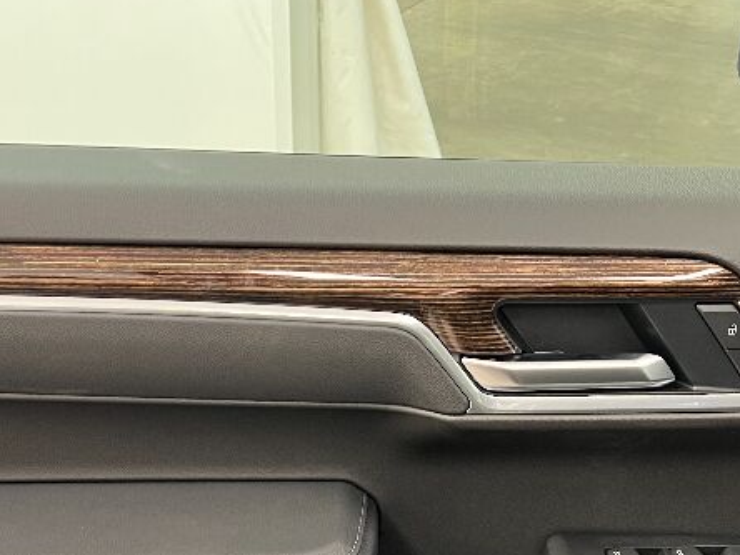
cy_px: 540
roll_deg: -1.7
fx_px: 1283
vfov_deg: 23.5
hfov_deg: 32.2
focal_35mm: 60
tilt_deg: -34.1
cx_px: 398
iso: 400
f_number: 1.5
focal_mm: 5.7
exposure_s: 1/60
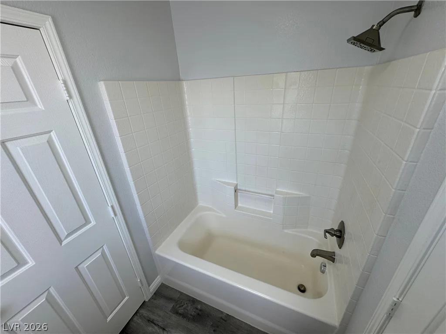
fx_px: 180
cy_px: 167
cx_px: 223
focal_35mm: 14
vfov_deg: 85.7
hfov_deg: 102.1
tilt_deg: -24.6
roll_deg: +3.4
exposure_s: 1/175
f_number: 2.2
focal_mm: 2.22
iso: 40
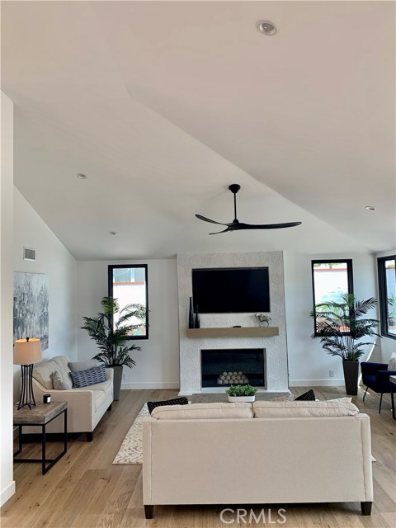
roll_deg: +1.4
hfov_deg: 53.1
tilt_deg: +3.8
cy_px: 264
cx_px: 198
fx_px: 397
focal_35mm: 26
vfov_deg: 67.3
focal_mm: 4.25
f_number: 1.8
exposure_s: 1/122
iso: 25
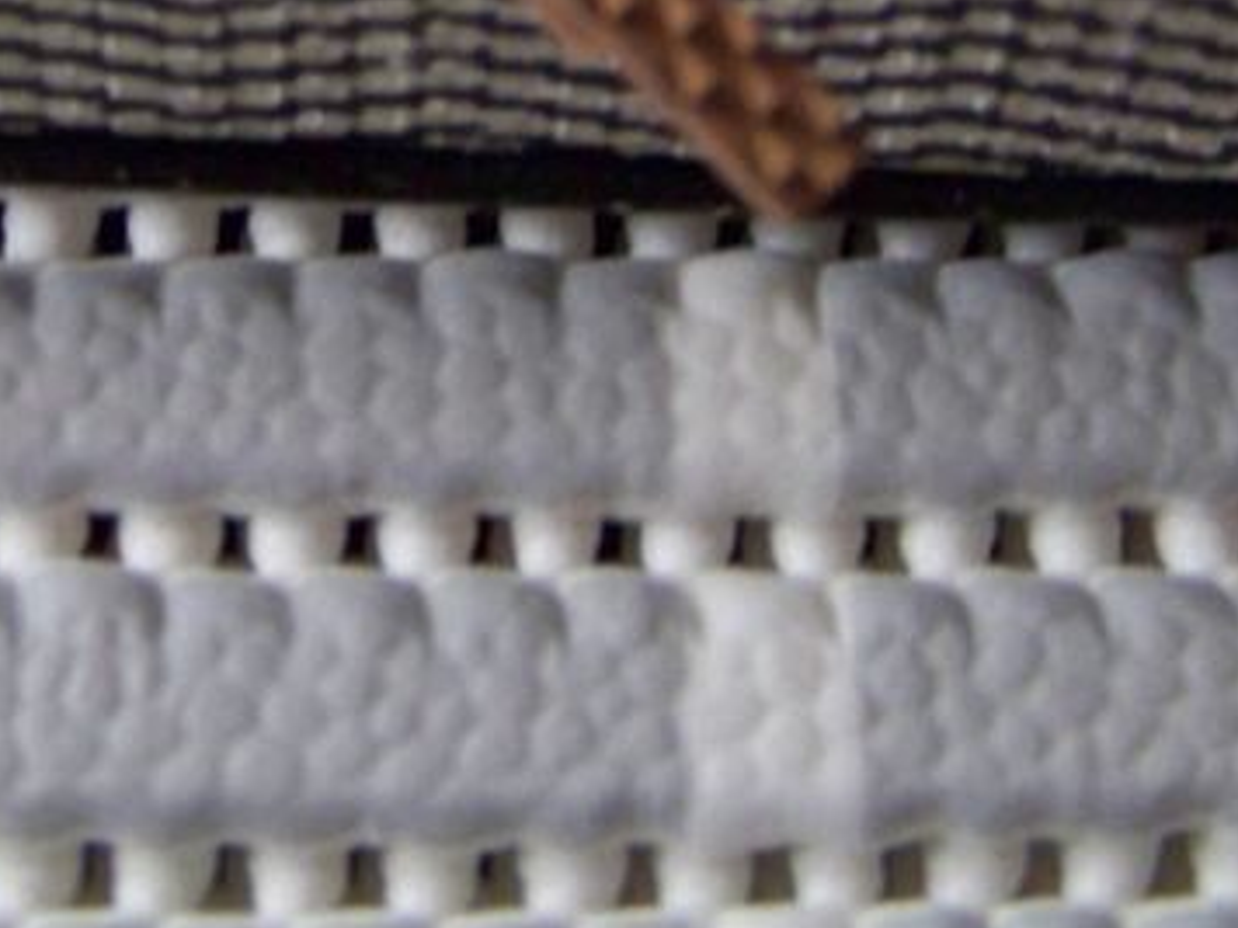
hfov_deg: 19.4
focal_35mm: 101
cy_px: -177
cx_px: 480
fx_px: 3612
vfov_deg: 14.2
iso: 180
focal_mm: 5.85
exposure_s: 1/30
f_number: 2.8
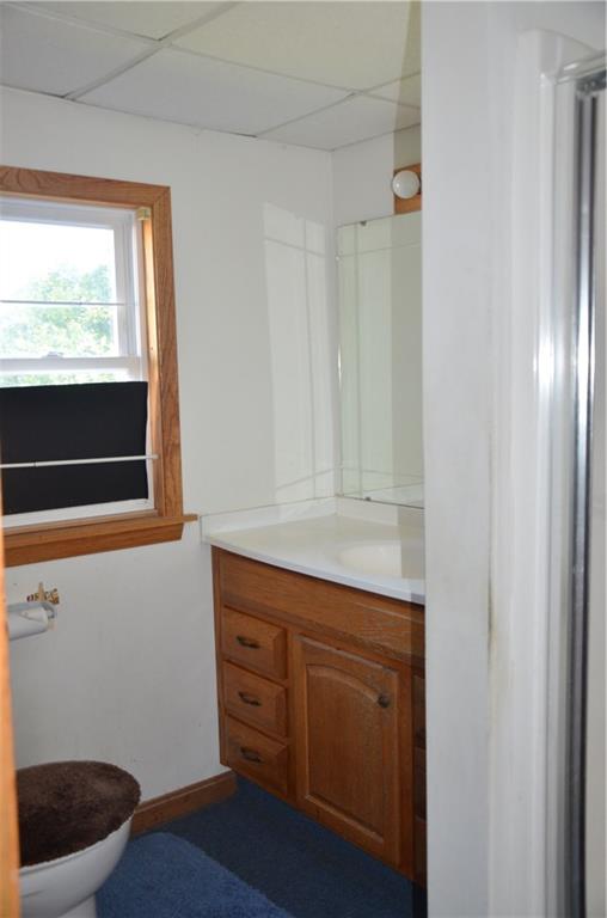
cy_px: 459
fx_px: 915
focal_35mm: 36
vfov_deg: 53.2
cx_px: 304
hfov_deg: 36.7
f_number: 3.8
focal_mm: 24
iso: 720
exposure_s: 1/60
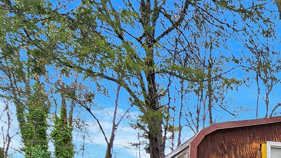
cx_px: 315
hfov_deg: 40.1
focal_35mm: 40
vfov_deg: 22.9
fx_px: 298
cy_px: 249
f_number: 2.2
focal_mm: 2.2
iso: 50
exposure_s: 1/60
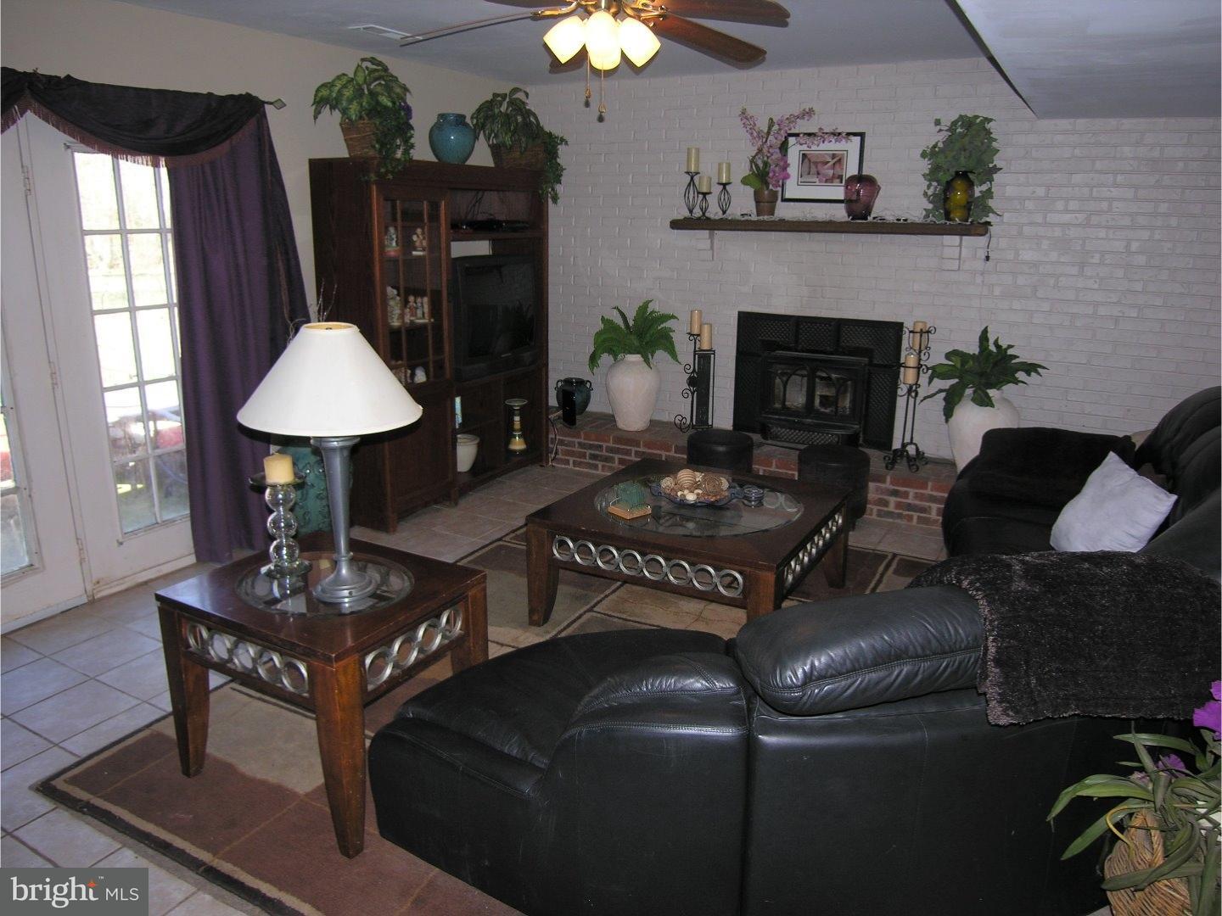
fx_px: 847
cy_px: 458
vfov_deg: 56.8
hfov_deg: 71.6
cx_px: 611
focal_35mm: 24
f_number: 2.6
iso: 61
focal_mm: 6.1
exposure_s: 1/60.1
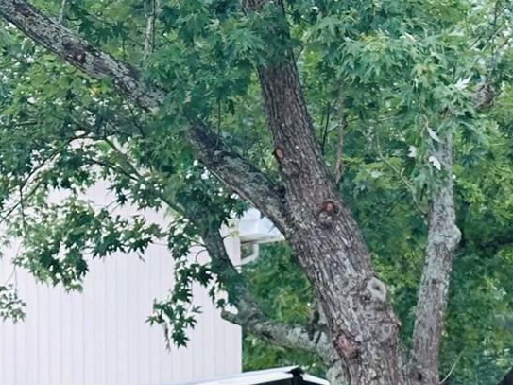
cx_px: 556
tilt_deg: -0.5
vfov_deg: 8.1
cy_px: 545
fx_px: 2682
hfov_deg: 10.8
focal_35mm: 181
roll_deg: +0.1
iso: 64
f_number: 1.78
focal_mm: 6.86
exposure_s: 1/208
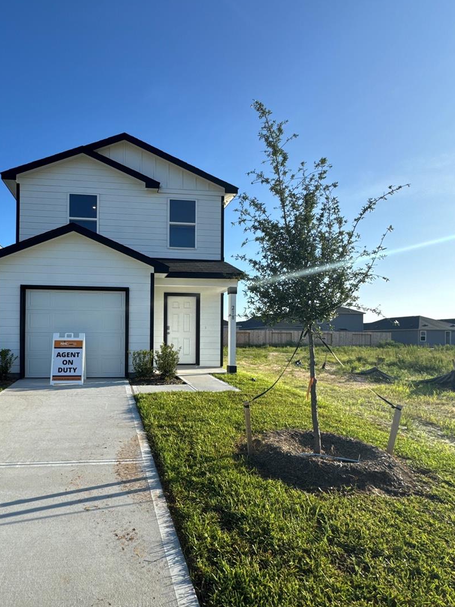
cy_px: 338
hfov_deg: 64.2
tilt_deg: +2.4
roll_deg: +0.1
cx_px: 151
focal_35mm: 20
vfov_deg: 81.4
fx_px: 351
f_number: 2.2
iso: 50
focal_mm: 2.22
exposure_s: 1/1160
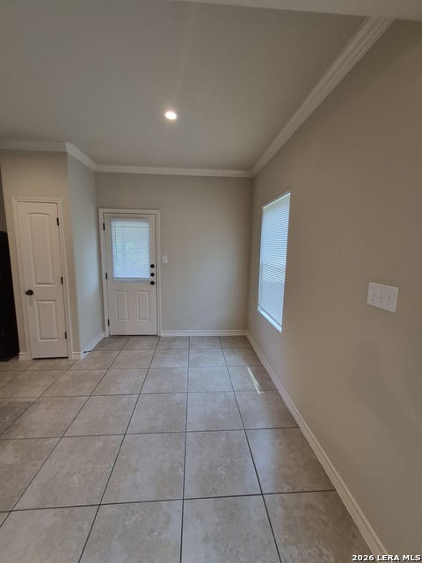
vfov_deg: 106.2
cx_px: 211
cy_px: 282
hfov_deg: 89.9
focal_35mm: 13
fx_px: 211
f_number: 2.2
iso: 100
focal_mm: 1.74
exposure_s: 1/60
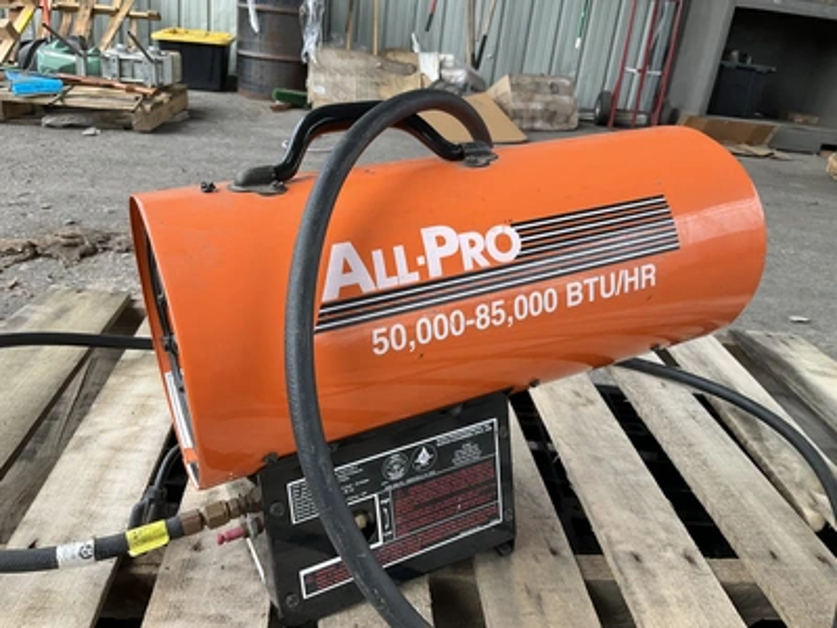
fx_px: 701
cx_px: 418
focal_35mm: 29
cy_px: 314
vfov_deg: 48.2
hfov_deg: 61.7
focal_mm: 3
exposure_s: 1/175
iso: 20
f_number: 1.8
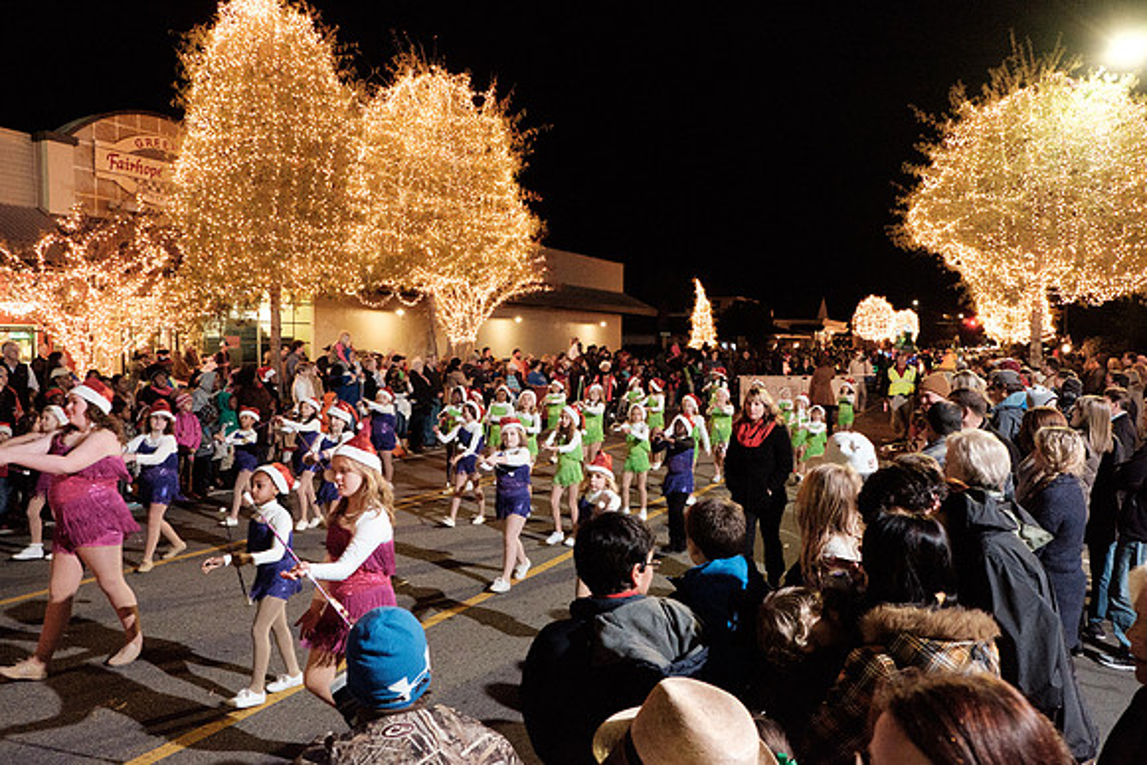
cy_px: 382
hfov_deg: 67.4
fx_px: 860
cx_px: 574
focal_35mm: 27
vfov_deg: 48.0
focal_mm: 18
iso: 6400
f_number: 4
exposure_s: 1/60
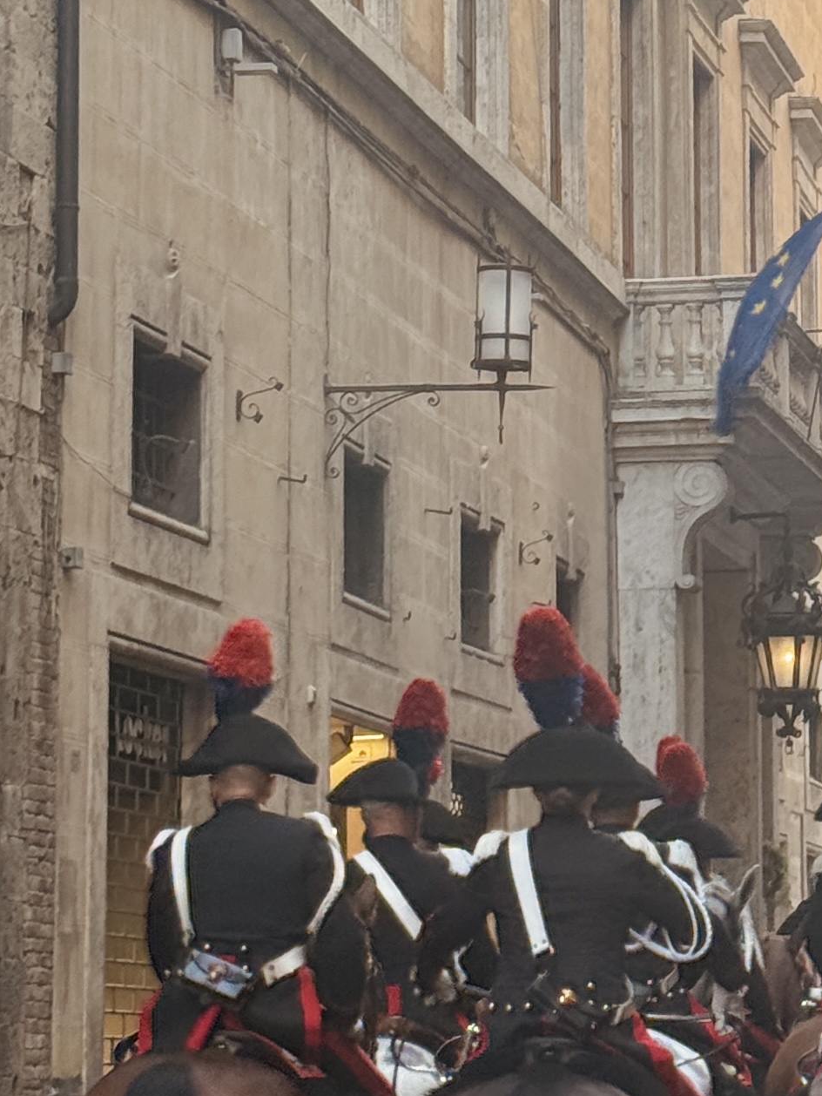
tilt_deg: +9.5
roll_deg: +1.0
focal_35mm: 84
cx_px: 690
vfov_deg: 22.9
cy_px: 890
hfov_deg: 17.4
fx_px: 2659
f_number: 1.78
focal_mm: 6.76
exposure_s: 1/142
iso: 200
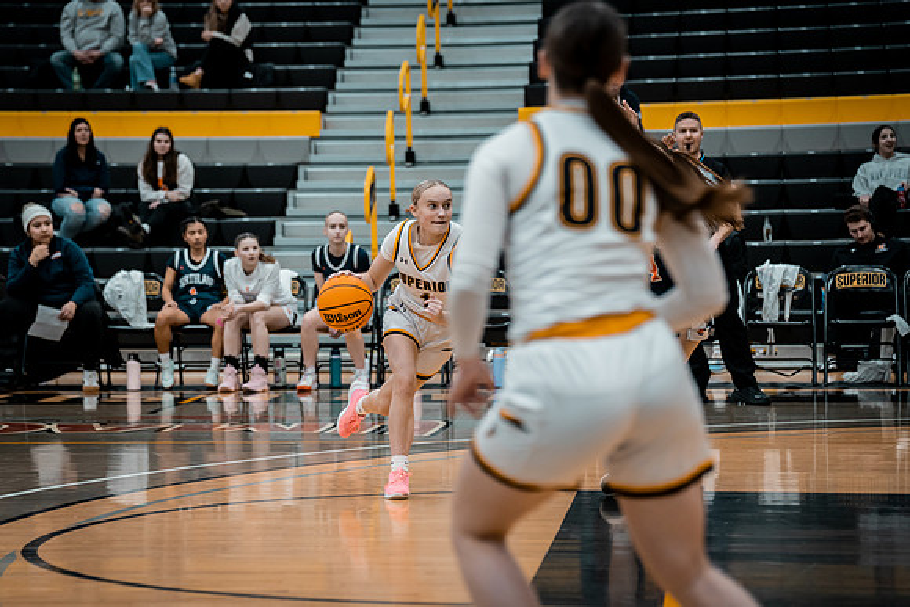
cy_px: 360
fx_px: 2830
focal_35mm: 112
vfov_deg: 12.2
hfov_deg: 18.2
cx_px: 368
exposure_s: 1/640
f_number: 2.8
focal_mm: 93
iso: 1250
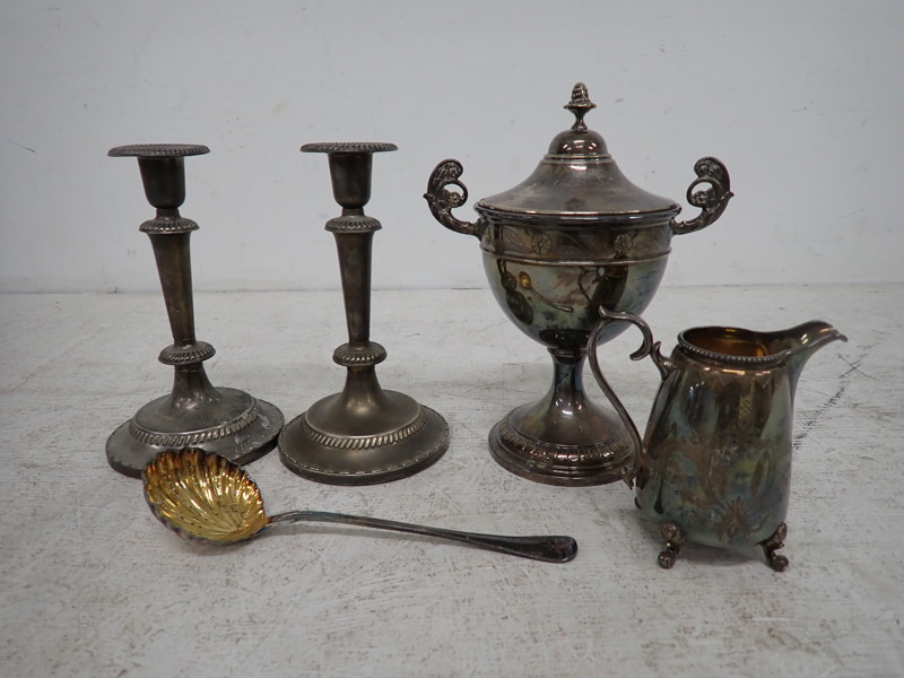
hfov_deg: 84.7
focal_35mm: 19
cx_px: 452
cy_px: 339
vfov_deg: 68.7
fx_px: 496
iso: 200
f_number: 2
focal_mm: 3.33
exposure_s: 1/125
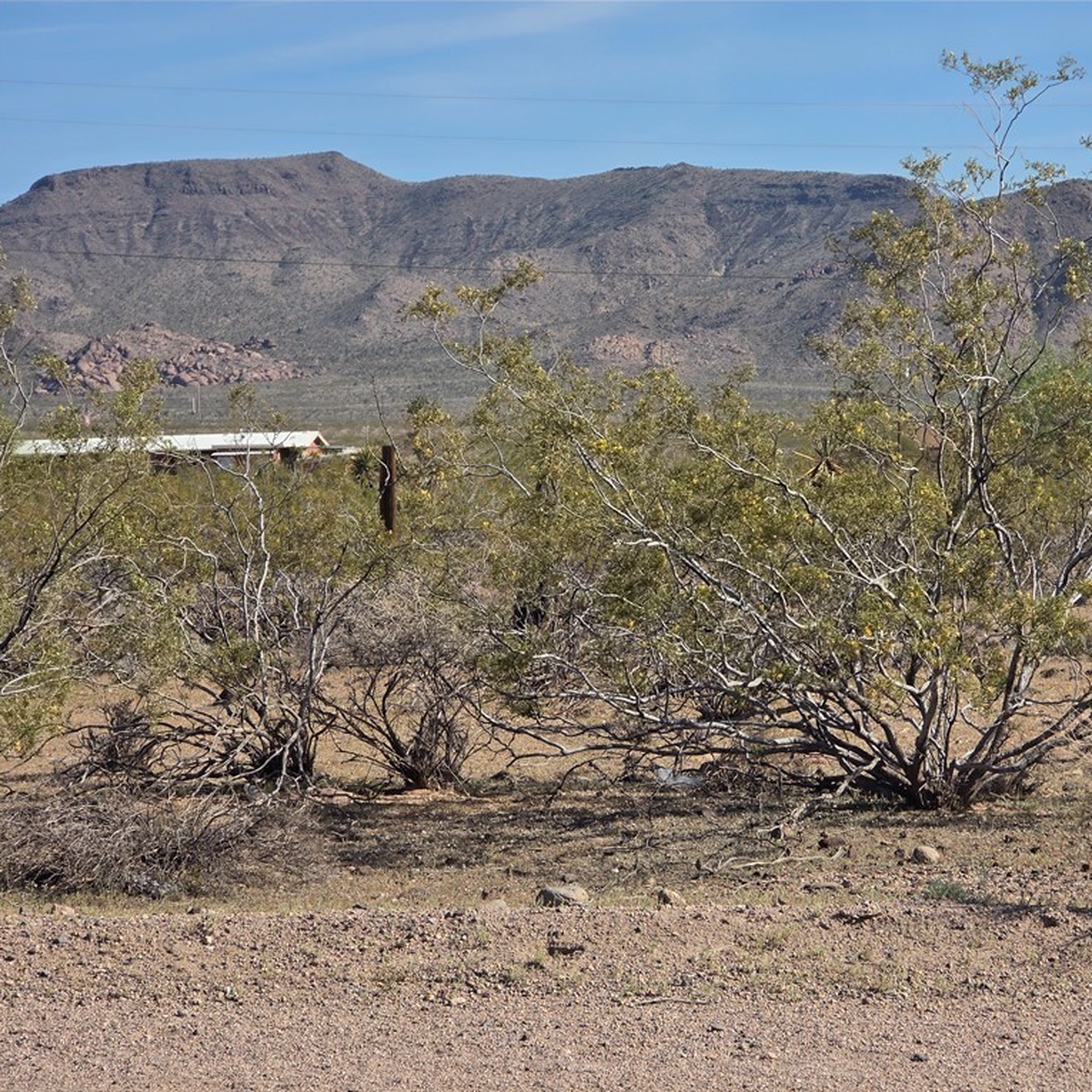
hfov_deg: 12.8
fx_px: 4854
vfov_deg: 12.8
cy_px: 547
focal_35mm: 136
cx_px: 725
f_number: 3.4
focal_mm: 18.6
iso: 64
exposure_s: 1/1728
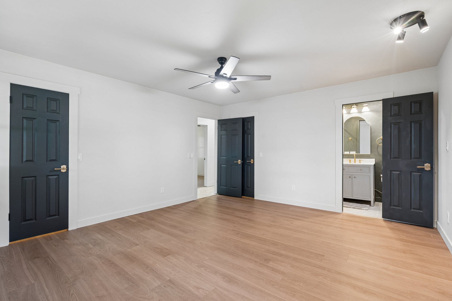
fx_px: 201
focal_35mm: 16
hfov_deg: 96.7
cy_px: 150
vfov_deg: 73.7
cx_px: 226
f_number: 8
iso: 200
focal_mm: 16
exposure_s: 1/5
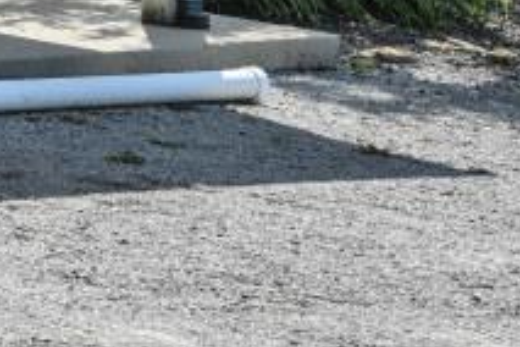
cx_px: -1191
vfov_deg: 7.0
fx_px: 2744
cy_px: -288
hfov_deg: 8.5
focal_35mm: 190
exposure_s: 1/400
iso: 100
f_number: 7.1
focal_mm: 27
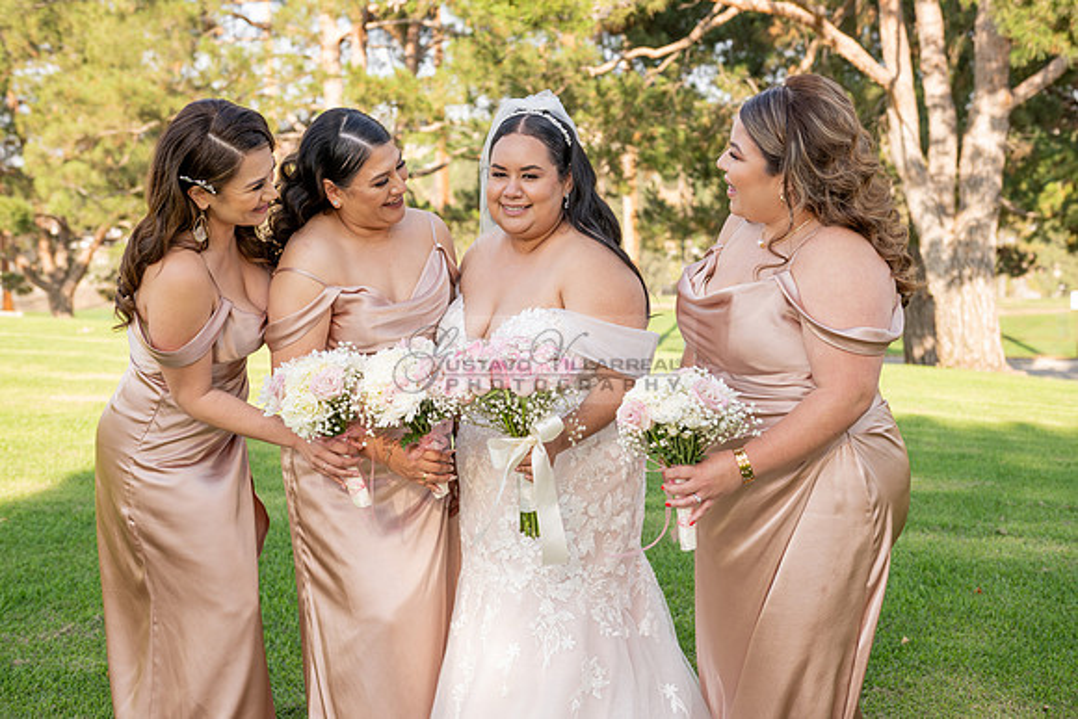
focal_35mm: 44
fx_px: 1318
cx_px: 539
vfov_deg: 30.5
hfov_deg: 44.5
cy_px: 360
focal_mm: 44
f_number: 4
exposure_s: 1/160
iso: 80
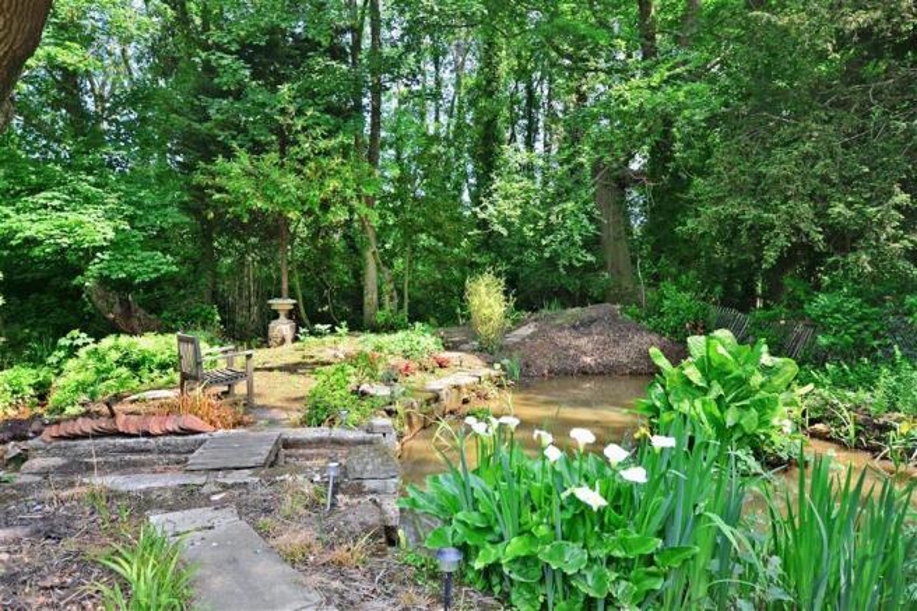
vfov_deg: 53.1
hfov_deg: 73.8
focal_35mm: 24
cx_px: 458
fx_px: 611
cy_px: 306
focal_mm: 16
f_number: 5.6
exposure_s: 1/125
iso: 200
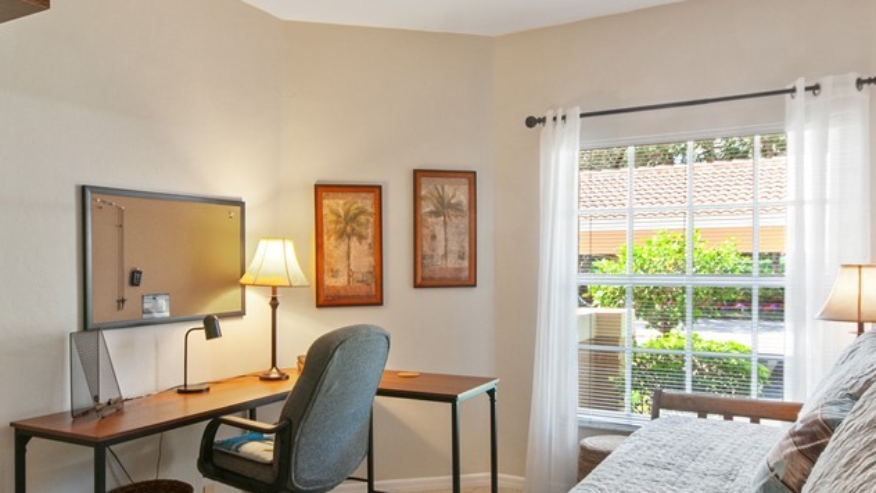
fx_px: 627
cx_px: 413
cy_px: 223
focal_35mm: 27
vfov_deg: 42.9
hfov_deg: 69.8
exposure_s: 1/2
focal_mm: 10
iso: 200
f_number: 8
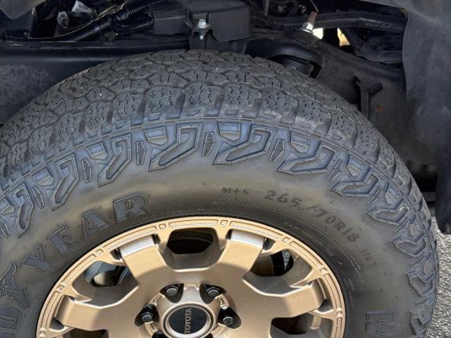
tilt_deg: -34.0
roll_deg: -0.2
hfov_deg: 40.7
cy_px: 223
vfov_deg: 31.3
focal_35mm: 46
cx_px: 153
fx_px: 600
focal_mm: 6.76
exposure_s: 1/243
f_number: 1.78
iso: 160
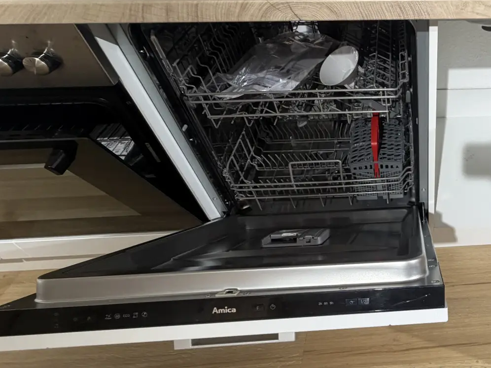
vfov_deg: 51.1
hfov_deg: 56.4
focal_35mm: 27
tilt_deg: -42.3
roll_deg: +2.4
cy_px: 155
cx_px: 442
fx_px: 383
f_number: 2.2
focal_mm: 2.22
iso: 125
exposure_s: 1/100
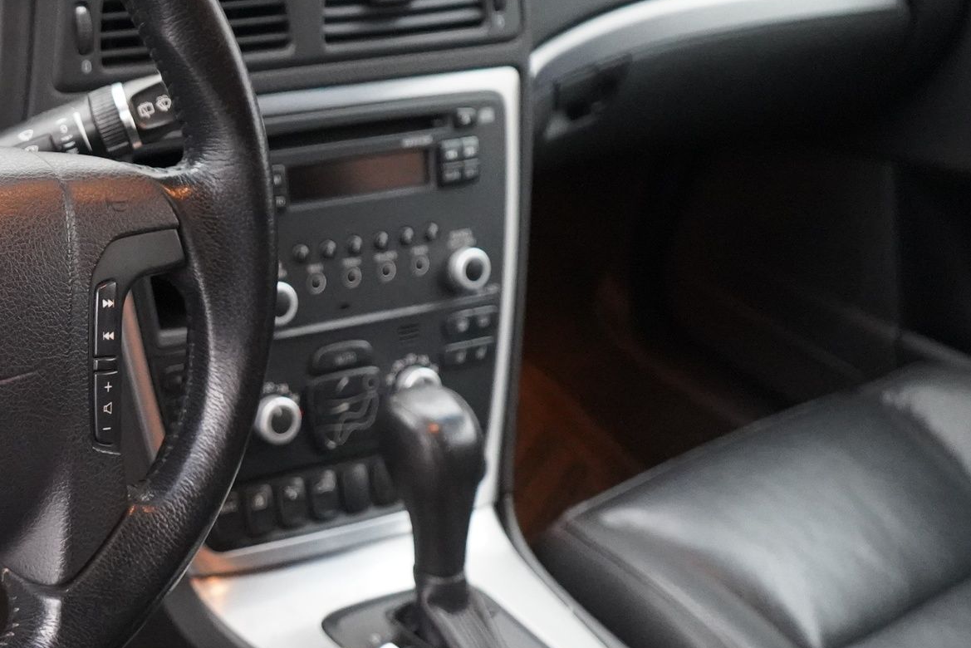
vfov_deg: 21.9
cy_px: 381
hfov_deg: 30.4
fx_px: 1673
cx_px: 28
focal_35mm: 62
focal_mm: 29
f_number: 3.5
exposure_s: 1/100
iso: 12800
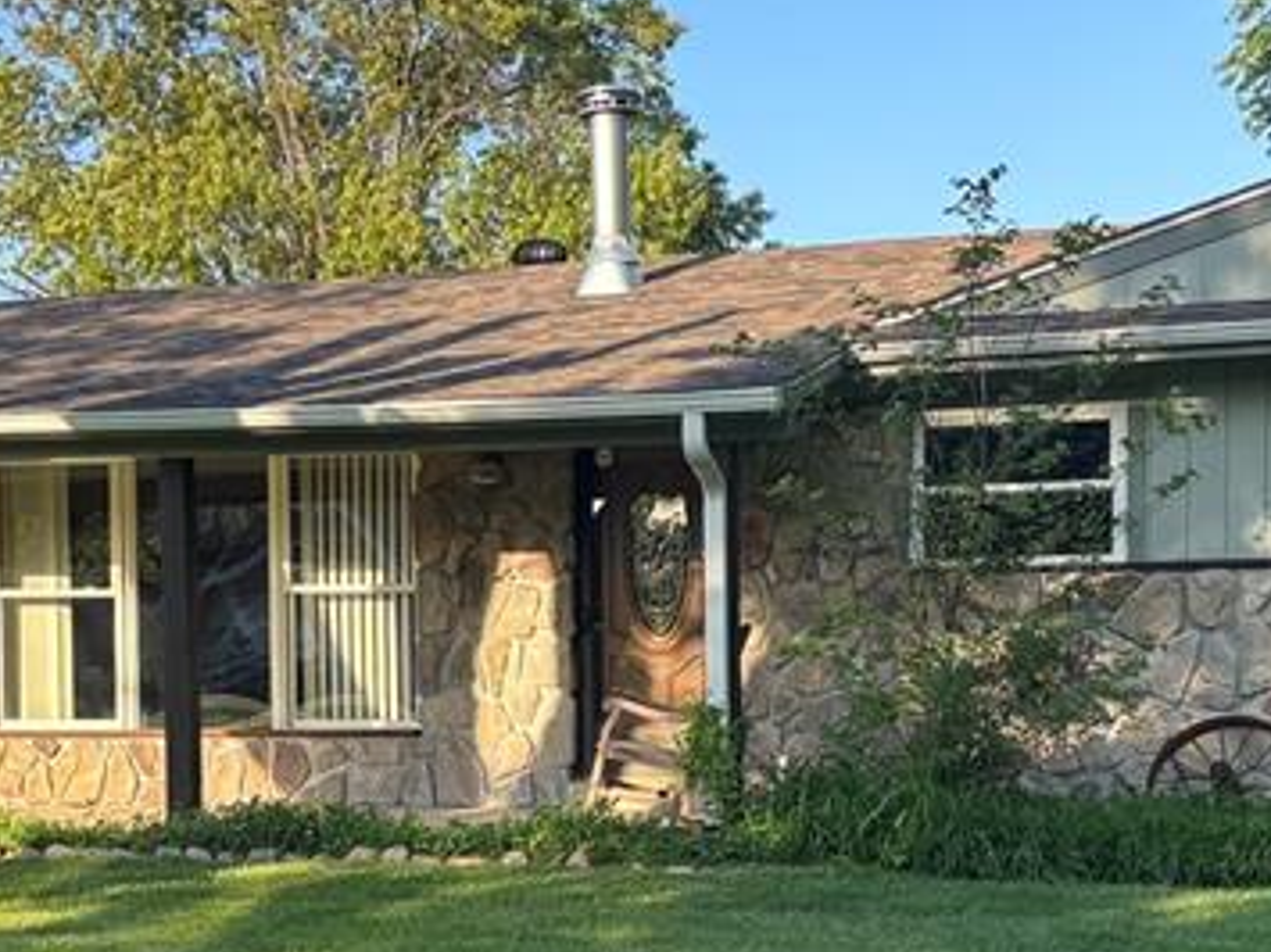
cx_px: 537
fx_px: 2753
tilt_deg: -3.0
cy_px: 798
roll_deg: +0.0
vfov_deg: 19.4
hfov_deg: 26.0
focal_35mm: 75
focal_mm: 5.96
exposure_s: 1/887
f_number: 1.6
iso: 50
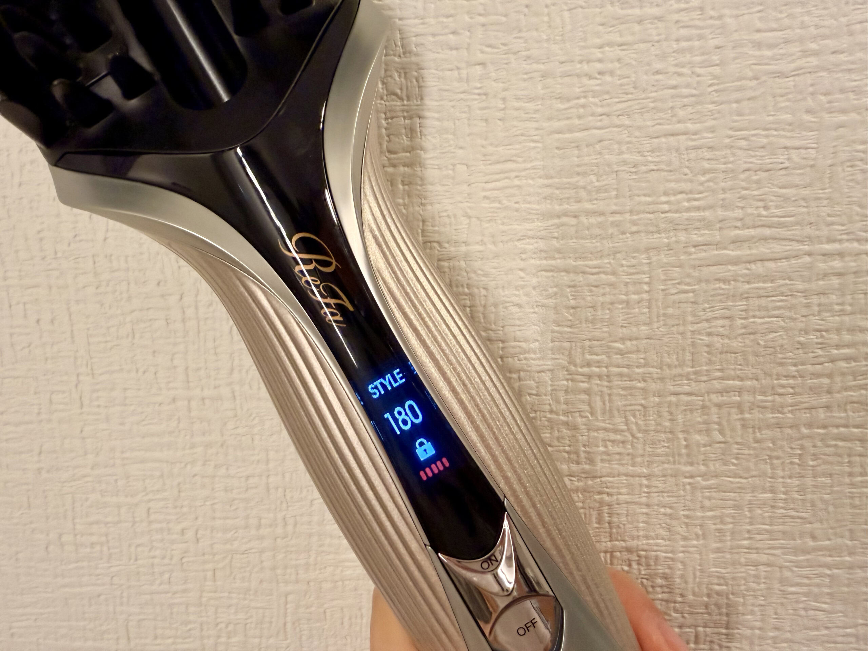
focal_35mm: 24
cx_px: 434
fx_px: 602
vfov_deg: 56.8
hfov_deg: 71.6
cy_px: 326
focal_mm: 2.2
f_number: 2.2
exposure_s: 1/50
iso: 250
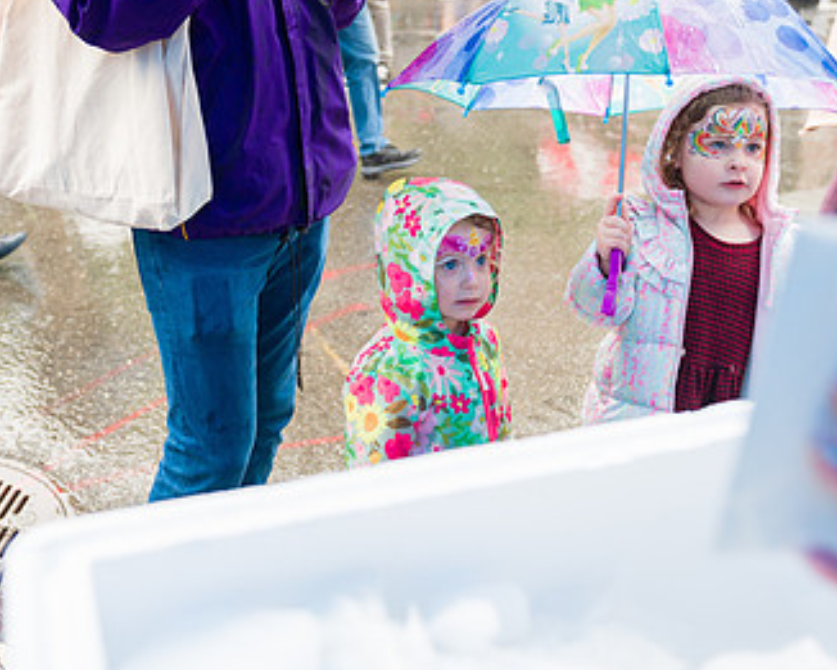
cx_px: 434
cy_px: 295
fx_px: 1115
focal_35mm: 45
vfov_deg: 33.4
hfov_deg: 41.1
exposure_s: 1/320
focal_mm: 27
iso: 400
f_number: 3.2
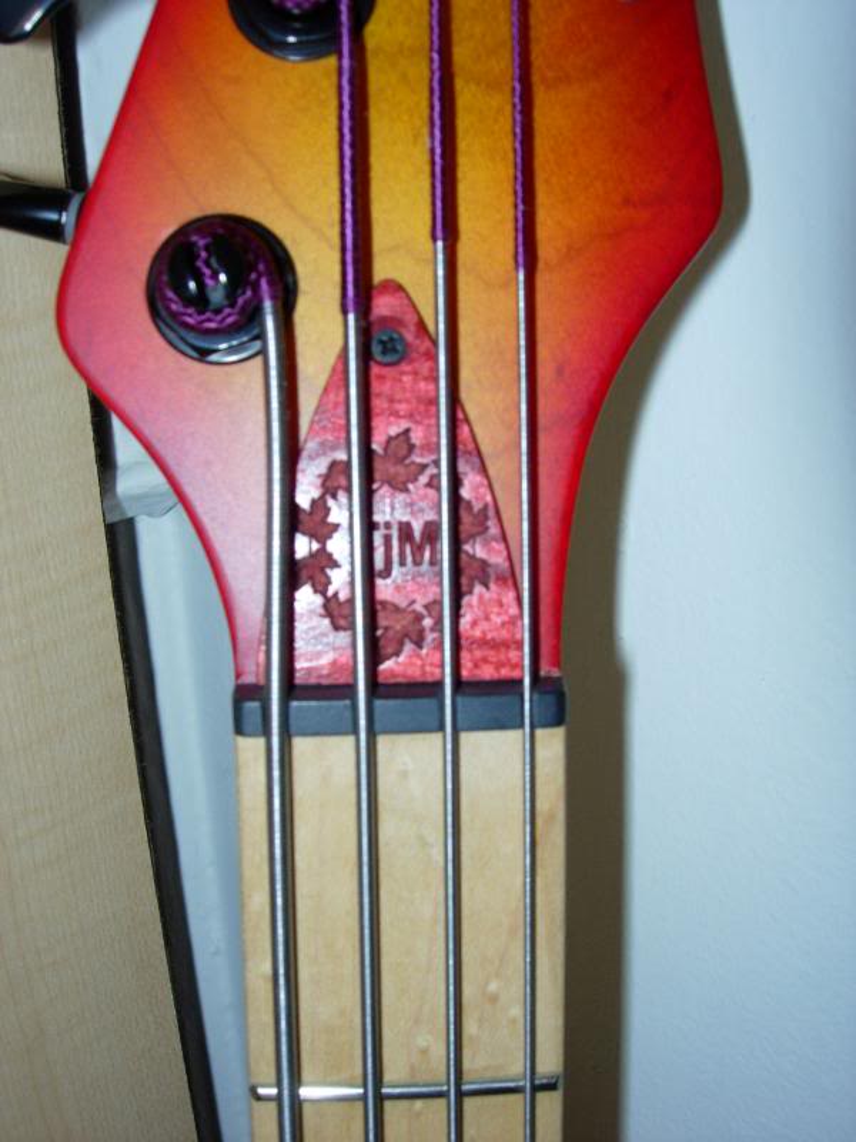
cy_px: 571
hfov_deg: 37.7
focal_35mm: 38
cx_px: 428
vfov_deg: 49.0
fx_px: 1253
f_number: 4.8
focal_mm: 7.8
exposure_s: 1/64
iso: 79
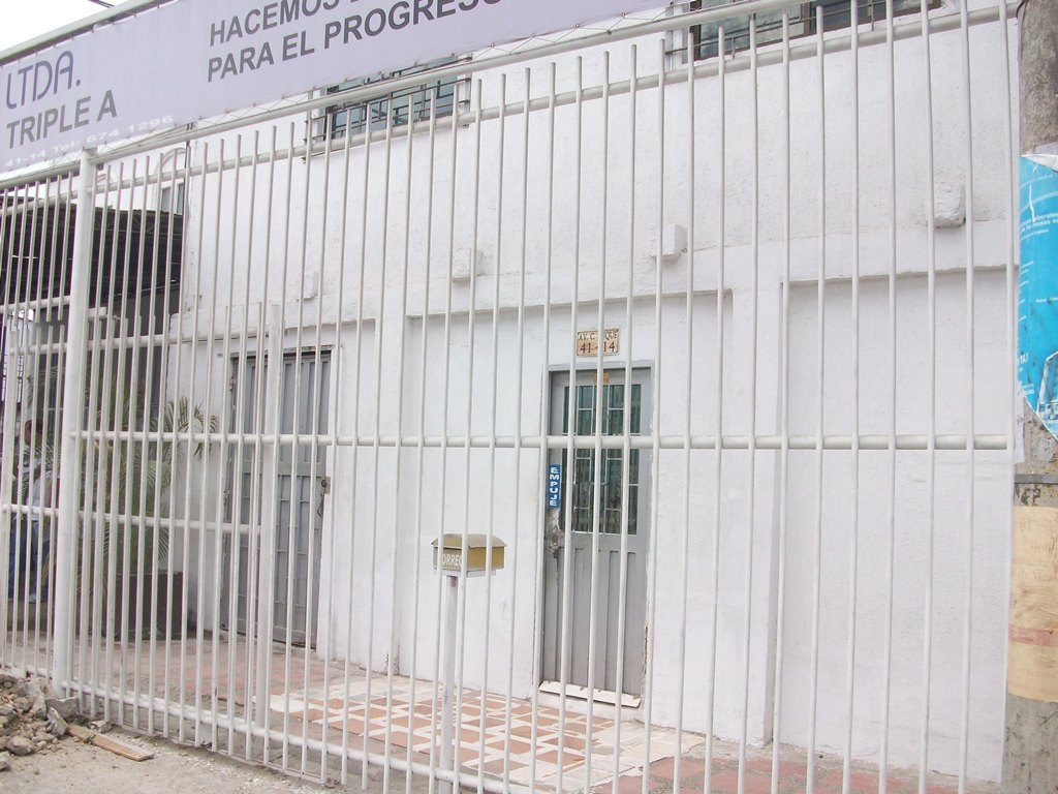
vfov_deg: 41.8
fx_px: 1039
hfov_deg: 54.0
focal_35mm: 34
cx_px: 529
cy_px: 397
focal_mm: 5.7
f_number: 2.8
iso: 64
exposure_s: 1/717
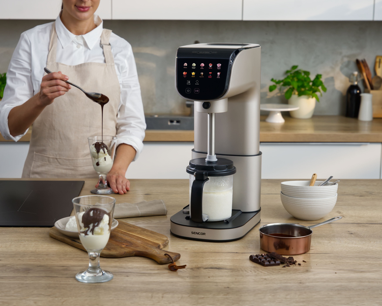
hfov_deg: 28.7
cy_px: 155
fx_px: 746
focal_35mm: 66
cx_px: 158
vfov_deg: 23.1
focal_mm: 57.9
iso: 640
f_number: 5.6
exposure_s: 1/125
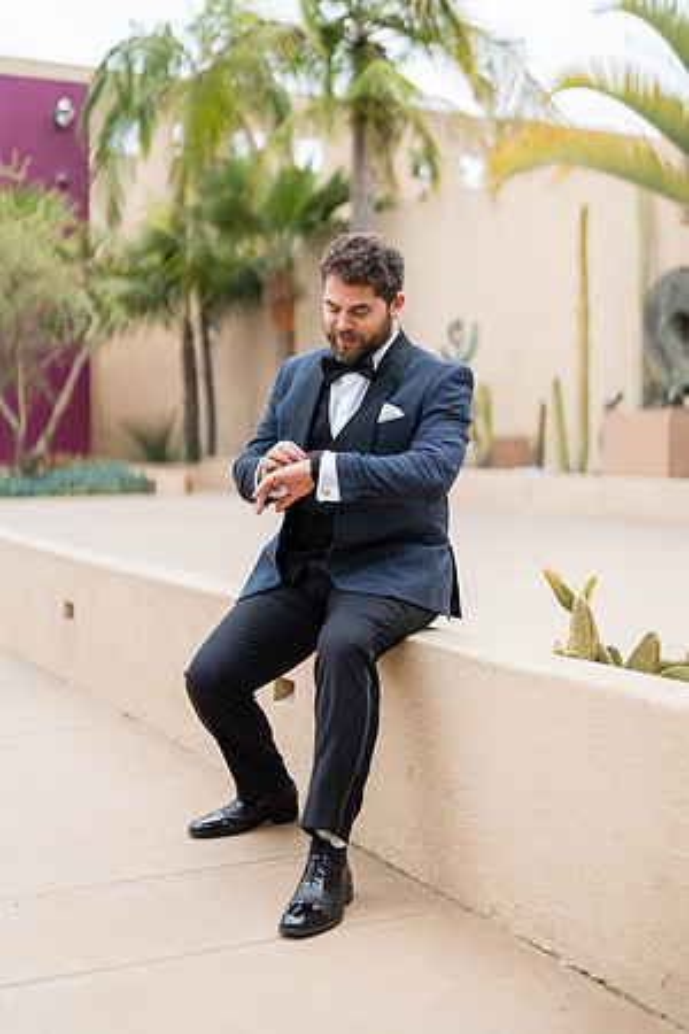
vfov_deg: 39.6
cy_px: 517
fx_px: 1435
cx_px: 344
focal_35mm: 50
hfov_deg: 27.0
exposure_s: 1/6400
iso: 200
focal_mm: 50
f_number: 1.2
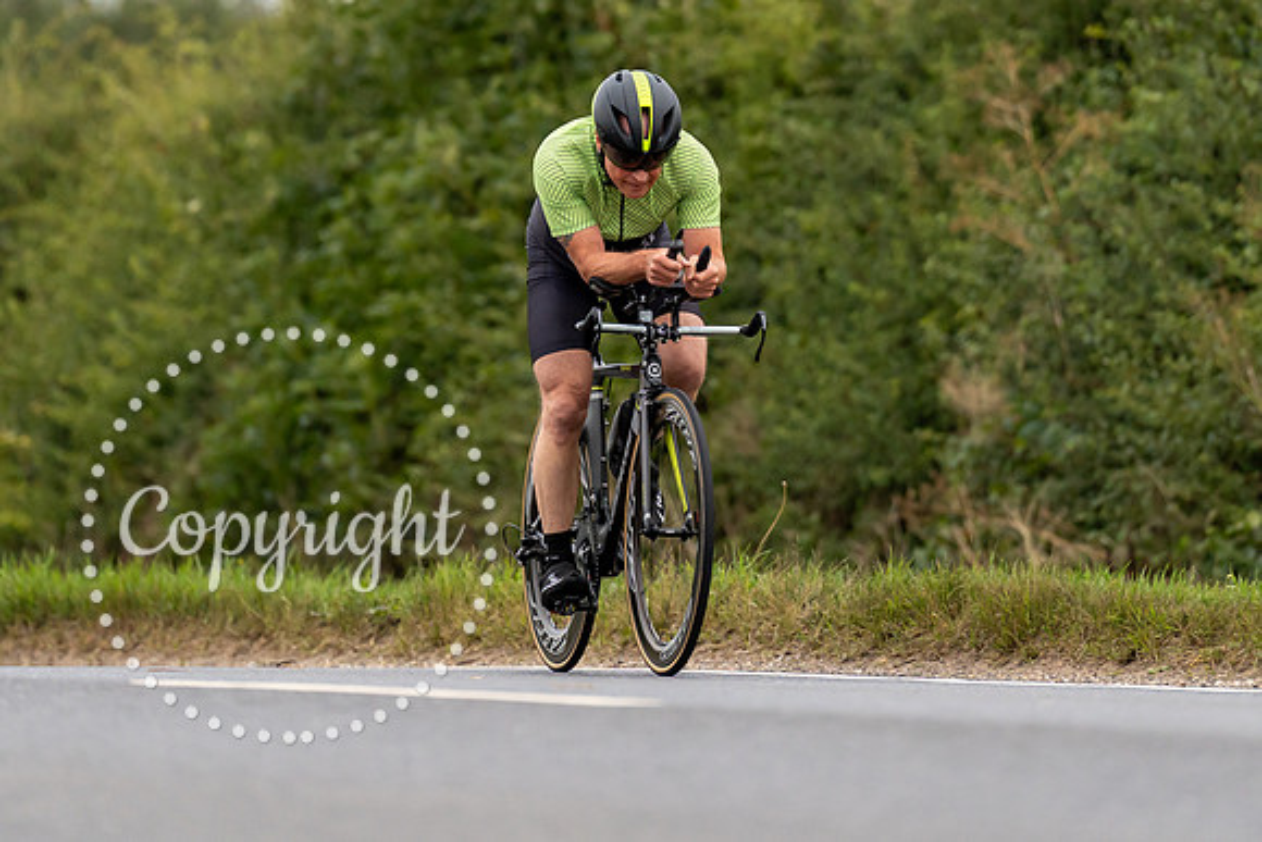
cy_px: 174
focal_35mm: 333
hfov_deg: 6.2
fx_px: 11658
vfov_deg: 4.1
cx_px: 679
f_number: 3.2
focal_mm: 200
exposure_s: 1/1000
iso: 1000
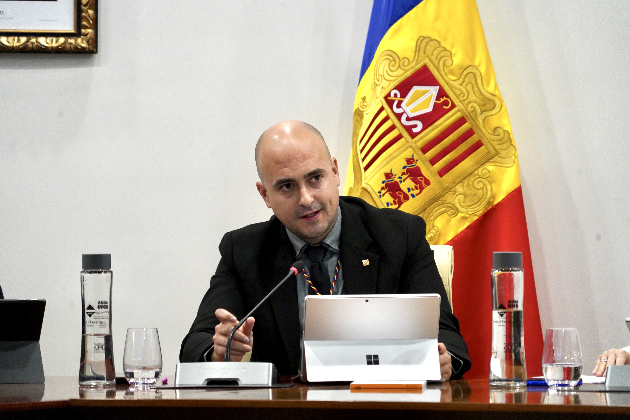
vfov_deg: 5.7
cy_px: 210
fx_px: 4200
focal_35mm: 240
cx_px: 315
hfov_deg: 8.6
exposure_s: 1/250
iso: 4000
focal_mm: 240
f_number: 6.3
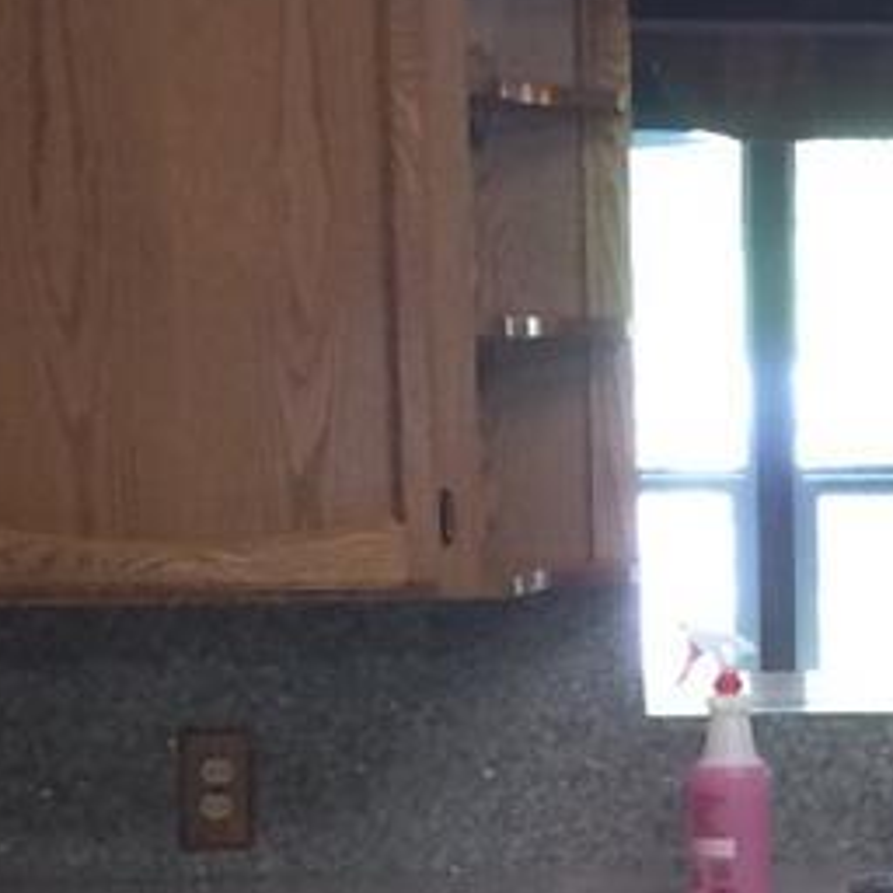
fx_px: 4378
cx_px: 1388
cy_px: 984
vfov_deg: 11.5
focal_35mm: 150
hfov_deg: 11.1
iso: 100
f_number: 2.2
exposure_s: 1/30
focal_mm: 4.15
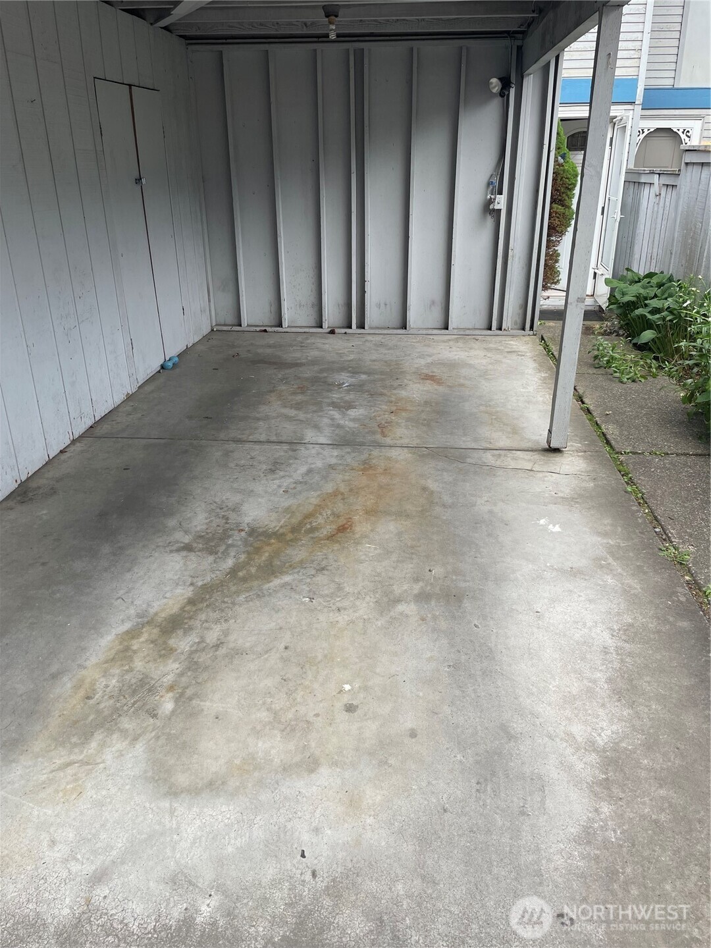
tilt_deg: -21.5
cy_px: 474
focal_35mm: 26
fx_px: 712
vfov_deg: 67.3
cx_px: 356
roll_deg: +1.1
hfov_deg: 53.1
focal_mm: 4.2
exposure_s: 1/121
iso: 50
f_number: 1.6
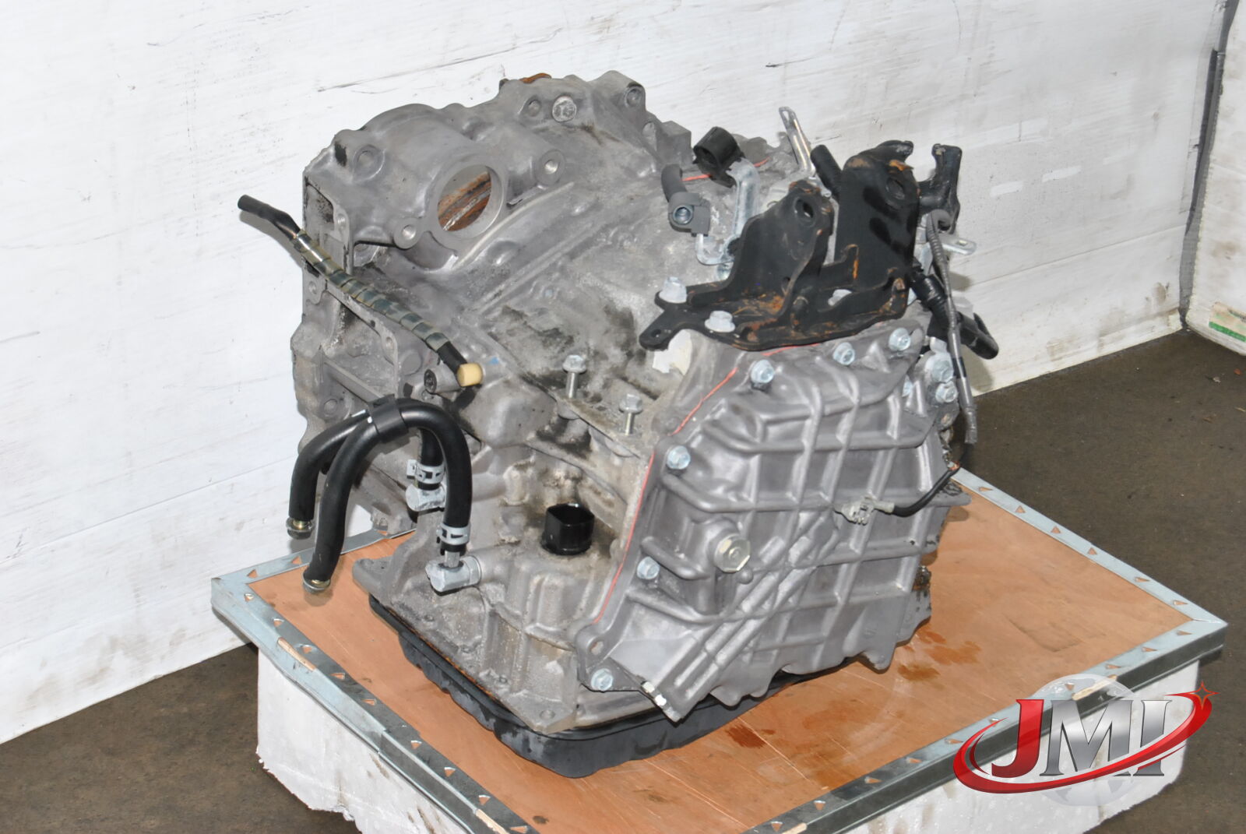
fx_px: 2859
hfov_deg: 24.6
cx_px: 623
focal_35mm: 82
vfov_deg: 16.6
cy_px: 417
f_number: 11
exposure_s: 1/200
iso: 800
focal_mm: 55
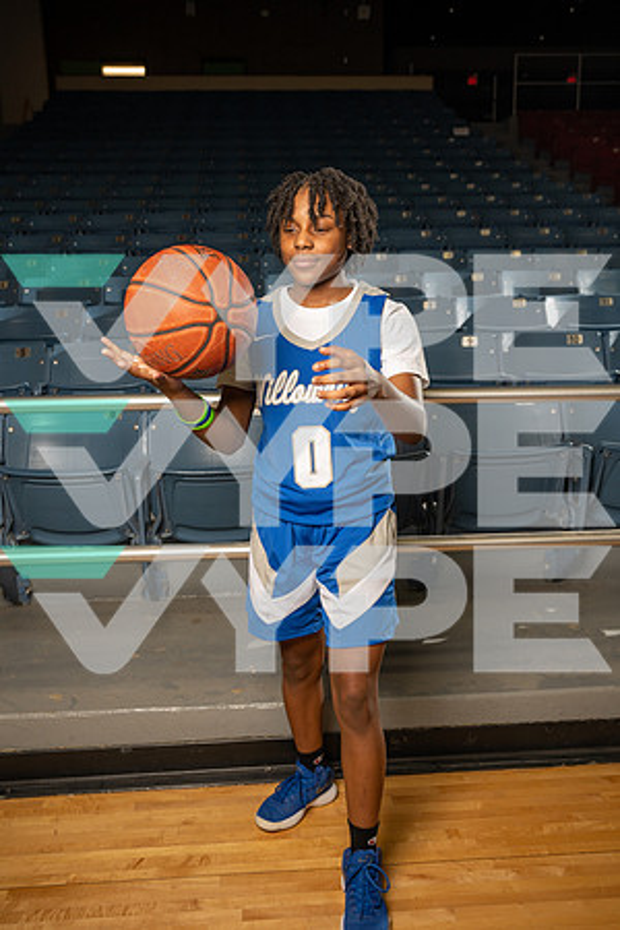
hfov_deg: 40.0
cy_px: 465
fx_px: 852
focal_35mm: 33
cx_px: 310
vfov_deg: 57.2
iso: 320
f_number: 5
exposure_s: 1/250
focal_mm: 33
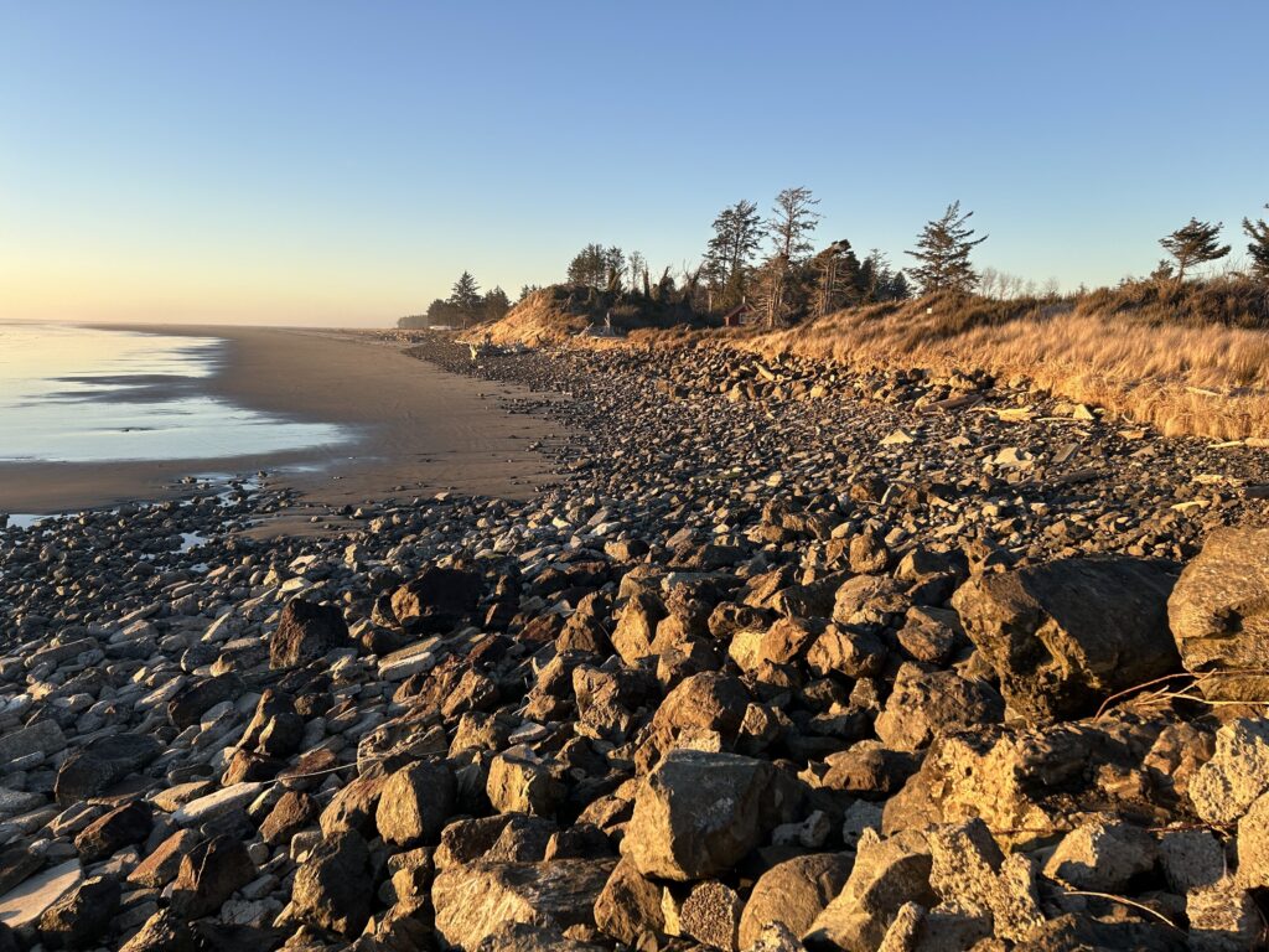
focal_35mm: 26
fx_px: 953
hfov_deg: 67.3
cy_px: 476
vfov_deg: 53.1
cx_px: 634
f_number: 1.5
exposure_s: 1/780
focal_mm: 5.7
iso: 50
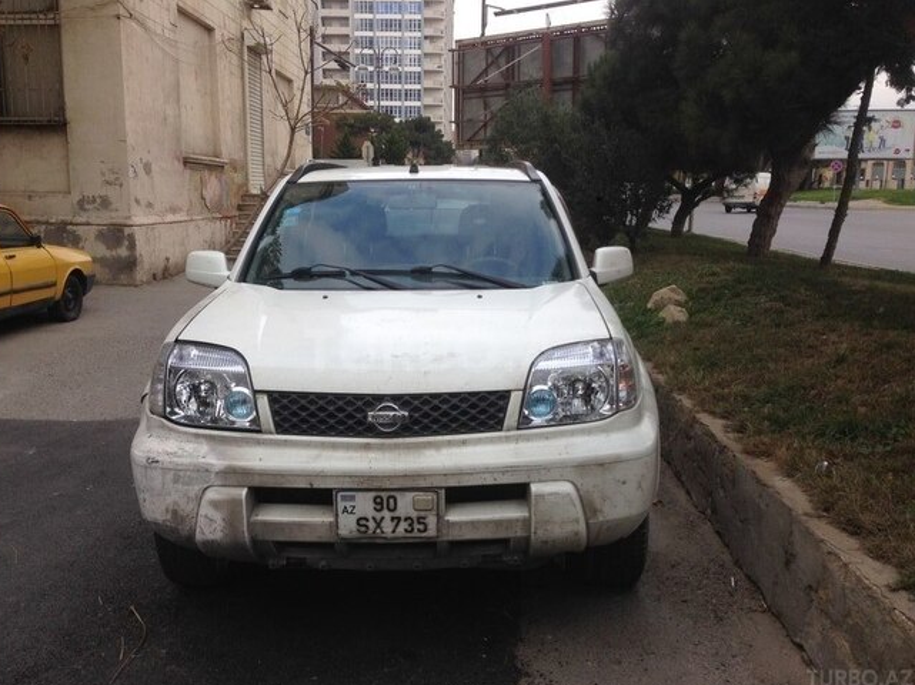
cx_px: 450
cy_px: 350
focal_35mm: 34
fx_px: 898
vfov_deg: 41.8
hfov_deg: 54.0
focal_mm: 4.12
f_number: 2.4
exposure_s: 1/609
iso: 50
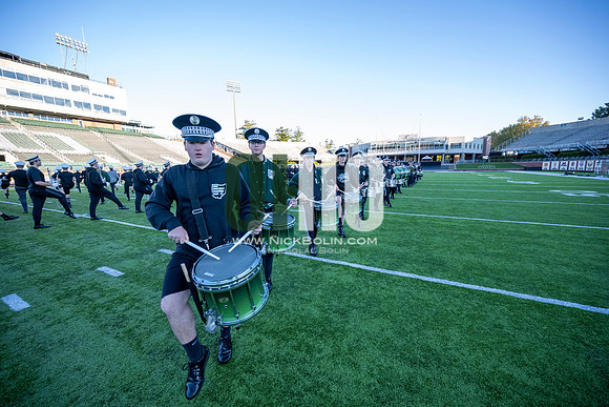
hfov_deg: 104.2
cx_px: 304
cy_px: 204
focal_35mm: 14
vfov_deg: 81.2
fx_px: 237
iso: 500
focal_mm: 14
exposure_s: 1/500
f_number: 4
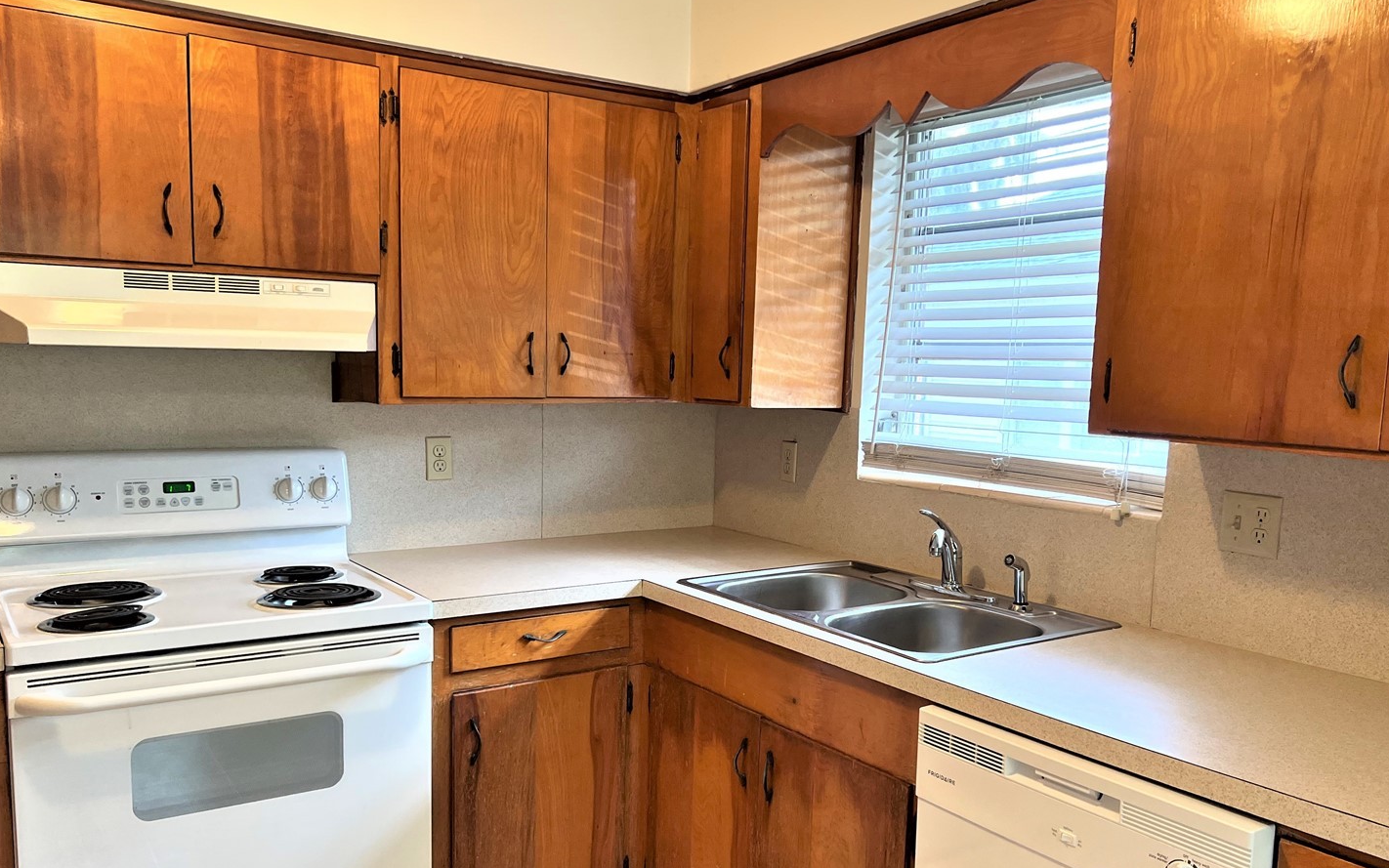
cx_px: 715
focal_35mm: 31
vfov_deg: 40.5
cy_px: 495
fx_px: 1174
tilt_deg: -7.7
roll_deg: -1.9
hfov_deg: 61.2
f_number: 1.5
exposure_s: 1/120
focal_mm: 5.7
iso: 125
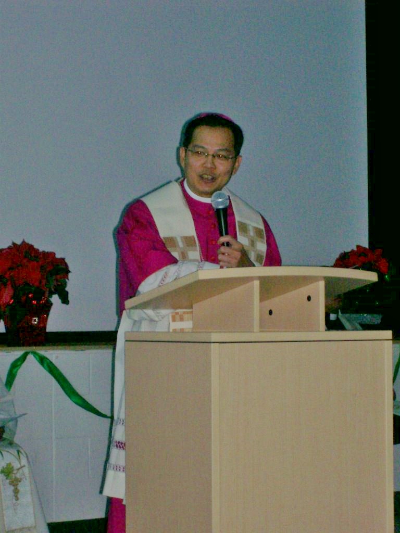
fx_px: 1664
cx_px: 200
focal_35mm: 108
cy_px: 266
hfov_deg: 13.7
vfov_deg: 18.2
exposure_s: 1/125
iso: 140
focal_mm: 18
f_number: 4.8
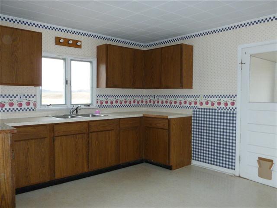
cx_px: 138
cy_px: 104
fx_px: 224
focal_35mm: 28
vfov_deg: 49.7
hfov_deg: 63.4
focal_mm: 5
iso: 400
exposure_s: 1/60
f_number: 3.3
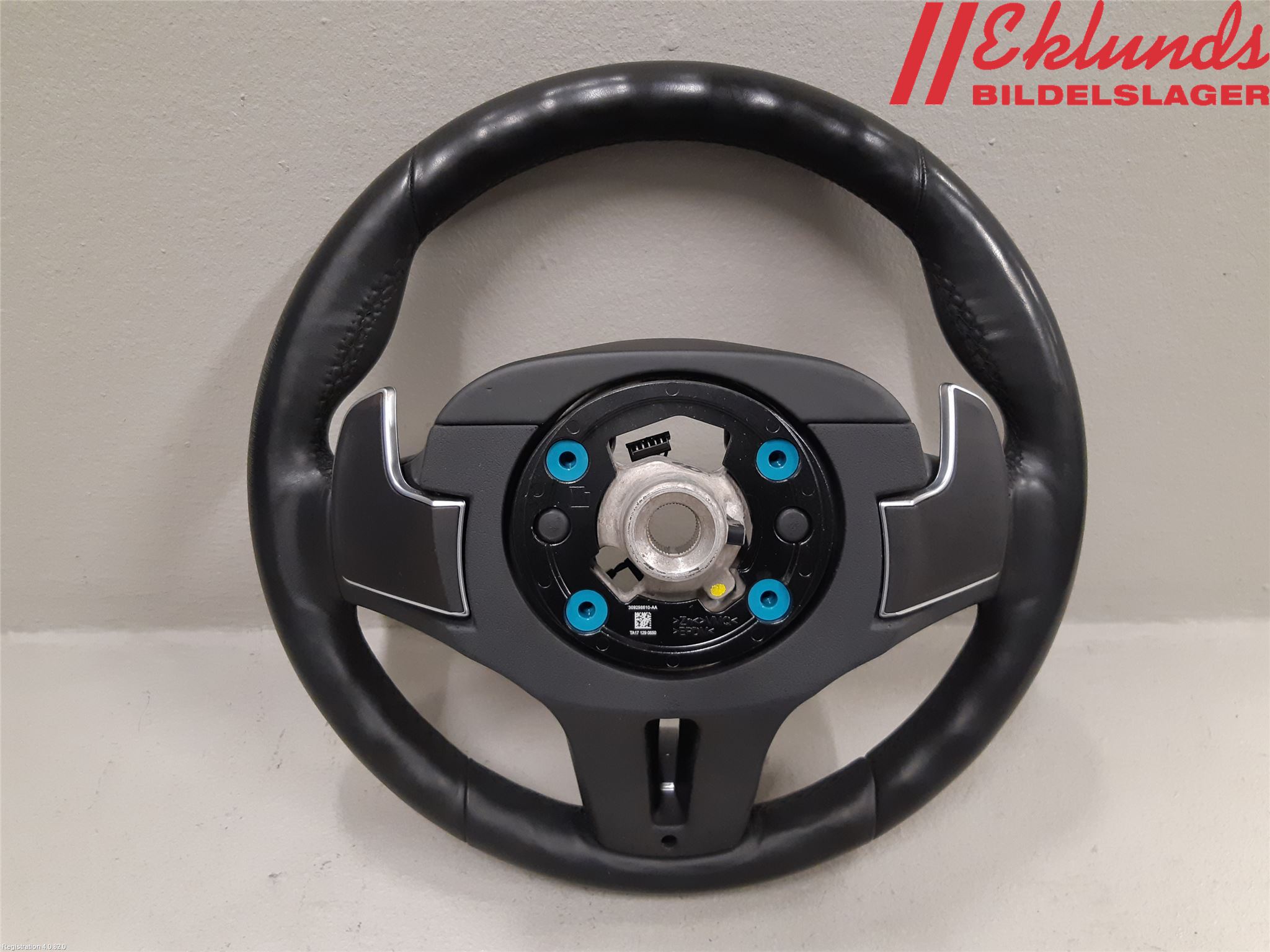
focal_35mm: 26
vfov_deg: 53.1
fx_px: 954
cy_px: 476
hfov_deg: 67.3
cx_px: 635
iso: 200
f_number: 1.7
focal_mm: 3.93
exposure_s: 1/50
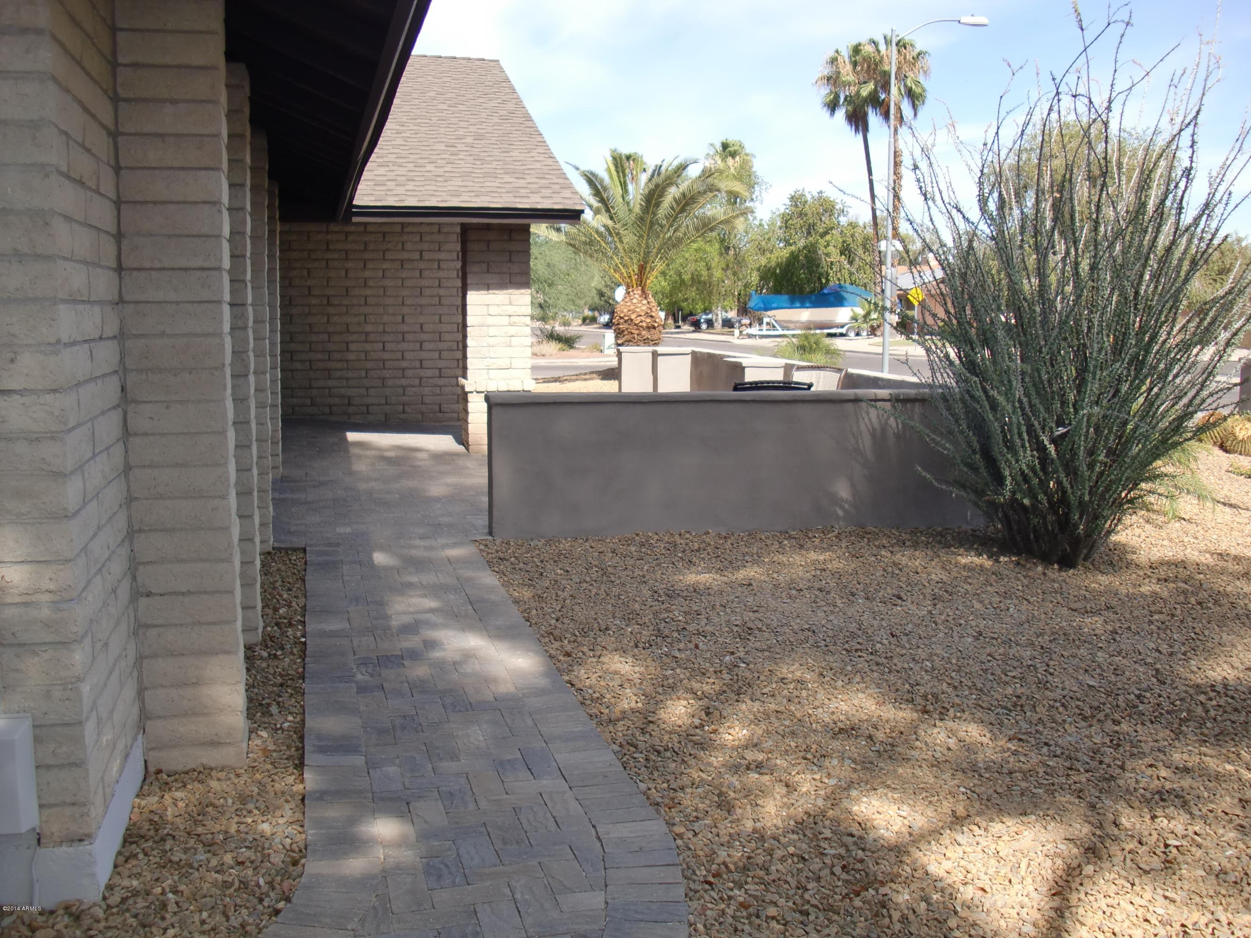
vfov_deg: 39.7
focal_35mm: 36
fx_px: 1301
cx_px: 626
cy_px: 469
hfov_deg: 51.4
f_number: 2.8
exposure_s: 1/640
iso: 64
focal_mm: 6.3
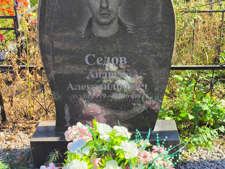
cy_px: 84
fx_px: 325
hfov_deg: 38.2
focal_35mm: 50
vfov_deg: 29.1
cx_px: 112
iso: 50
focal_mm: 4.71
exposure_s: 1/470
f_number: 1.7
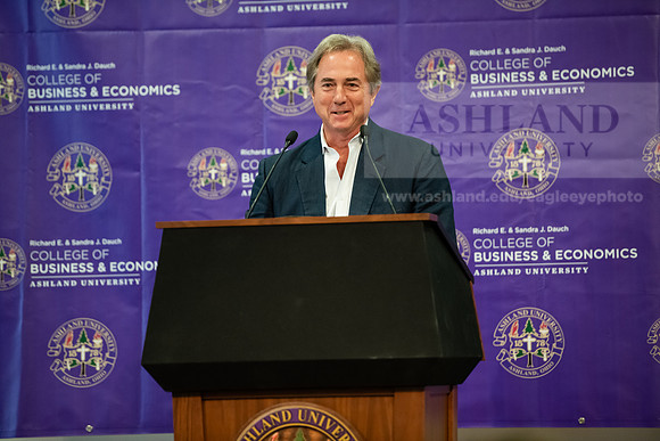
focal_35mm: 200
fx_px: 3667
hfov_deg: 10.3
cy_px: 220
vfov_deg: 6.9
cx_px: 330
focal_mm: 200
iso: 2500
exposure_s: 1/200
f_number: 2.8
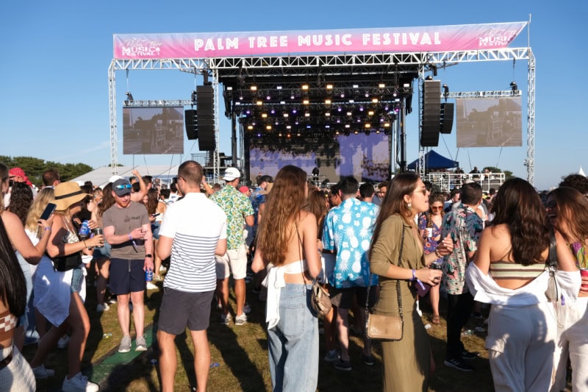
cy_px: 196
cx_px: 294
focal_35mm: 29
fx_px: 474
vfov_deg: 44.9
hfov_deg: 63.7
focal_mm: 19.2
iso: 80
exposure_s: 1/250
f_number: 6.4
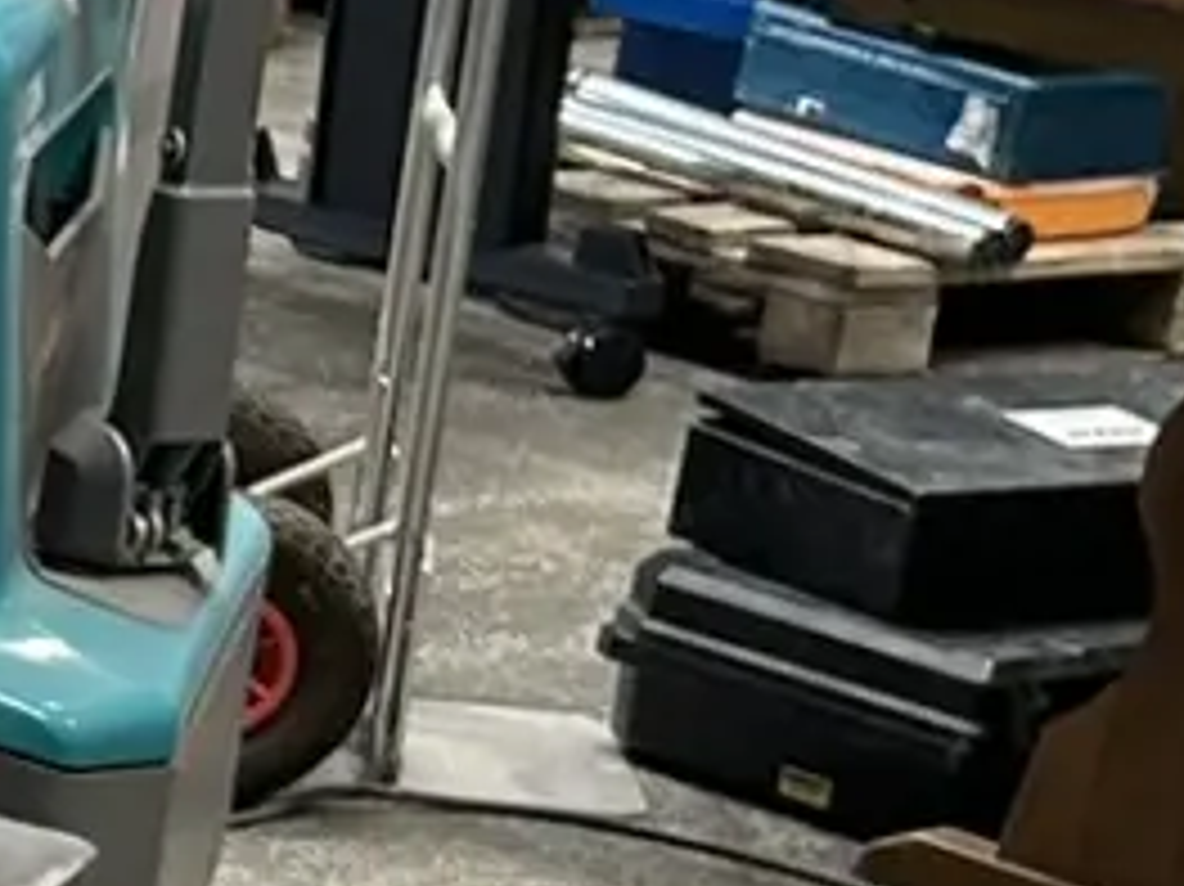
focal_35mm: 190
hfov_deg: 9.7
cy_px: 1853
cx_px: -1161
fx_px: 6496
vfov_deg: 7.5
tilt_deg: -24.6
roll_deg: -4.5
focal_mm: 5.7
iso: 80
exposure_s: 1/50
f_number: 1.5
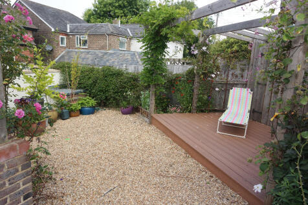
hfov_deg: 73.8
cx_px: 154
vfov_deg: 53.1
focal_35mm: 24
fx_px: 205
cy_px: 102
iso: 200
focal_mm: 16
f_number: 5.6
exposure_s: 1/180
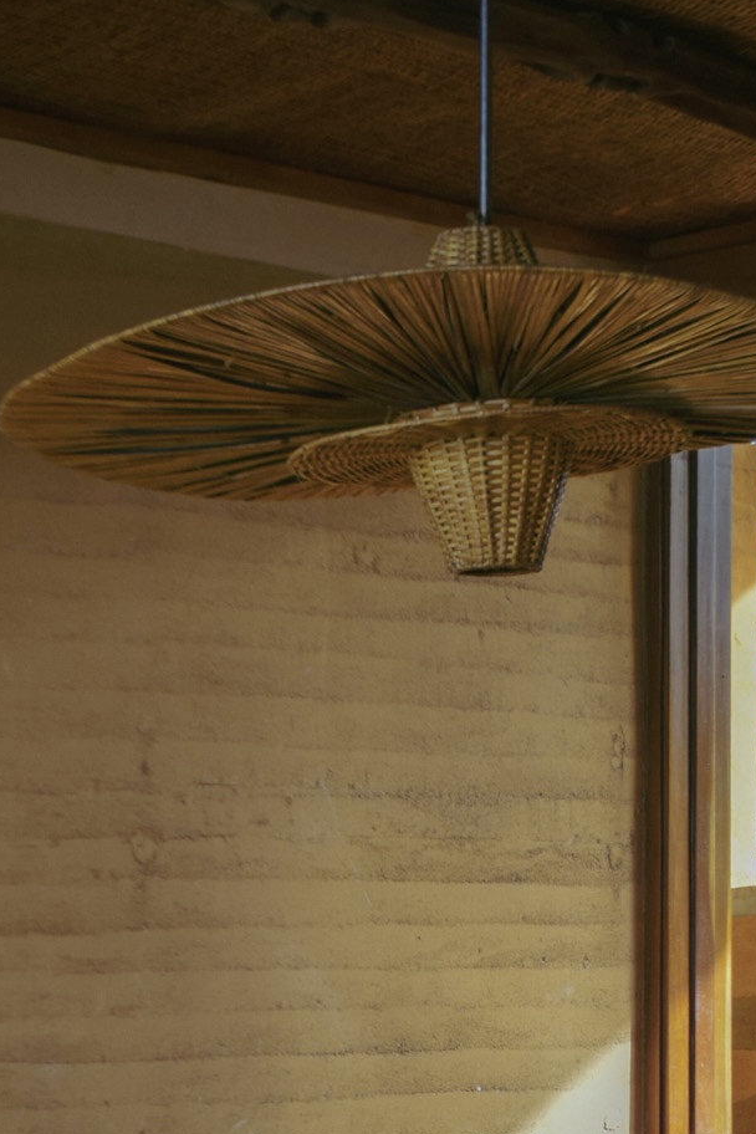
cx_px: 504
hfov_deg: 13.5
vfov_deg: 19.7
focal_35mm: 101
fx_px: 3181
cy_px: 1079
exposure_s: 1/80
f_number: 4.5
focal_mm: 30
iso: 400
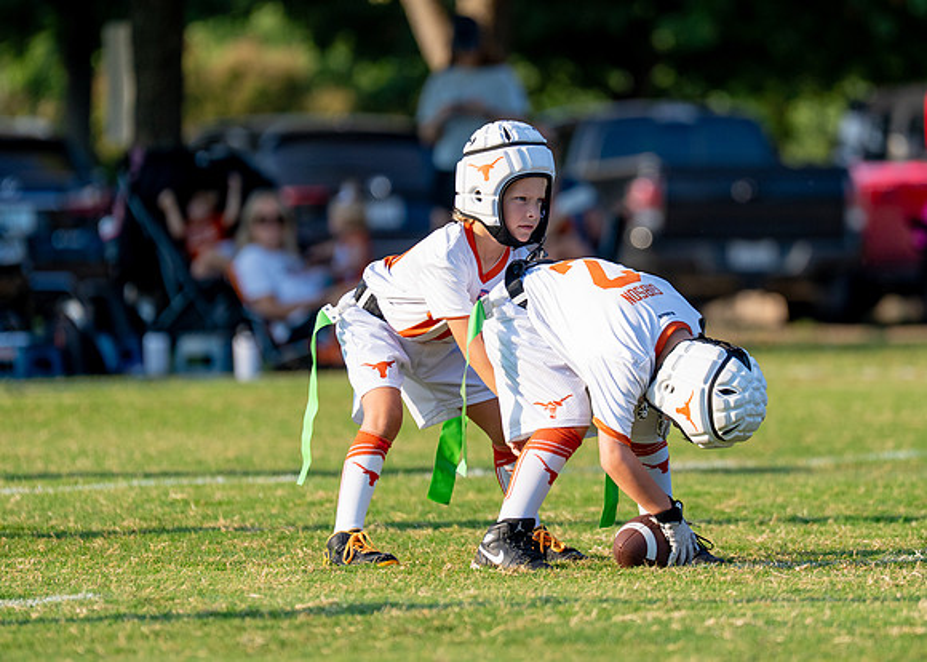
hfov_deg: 6.1
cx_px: 555
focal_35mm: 331
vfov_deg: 4.3
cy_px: 320
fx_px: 8724
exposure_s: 1/2000
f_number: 2.8
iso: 200
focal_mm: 200
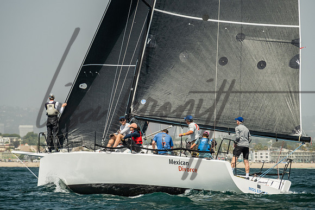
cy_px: 97
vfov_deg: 5.0
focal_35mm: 274
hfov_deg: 7.5
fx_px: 2402
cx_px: 160
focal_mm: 200
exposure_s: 1/640
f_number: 6.3
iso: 320
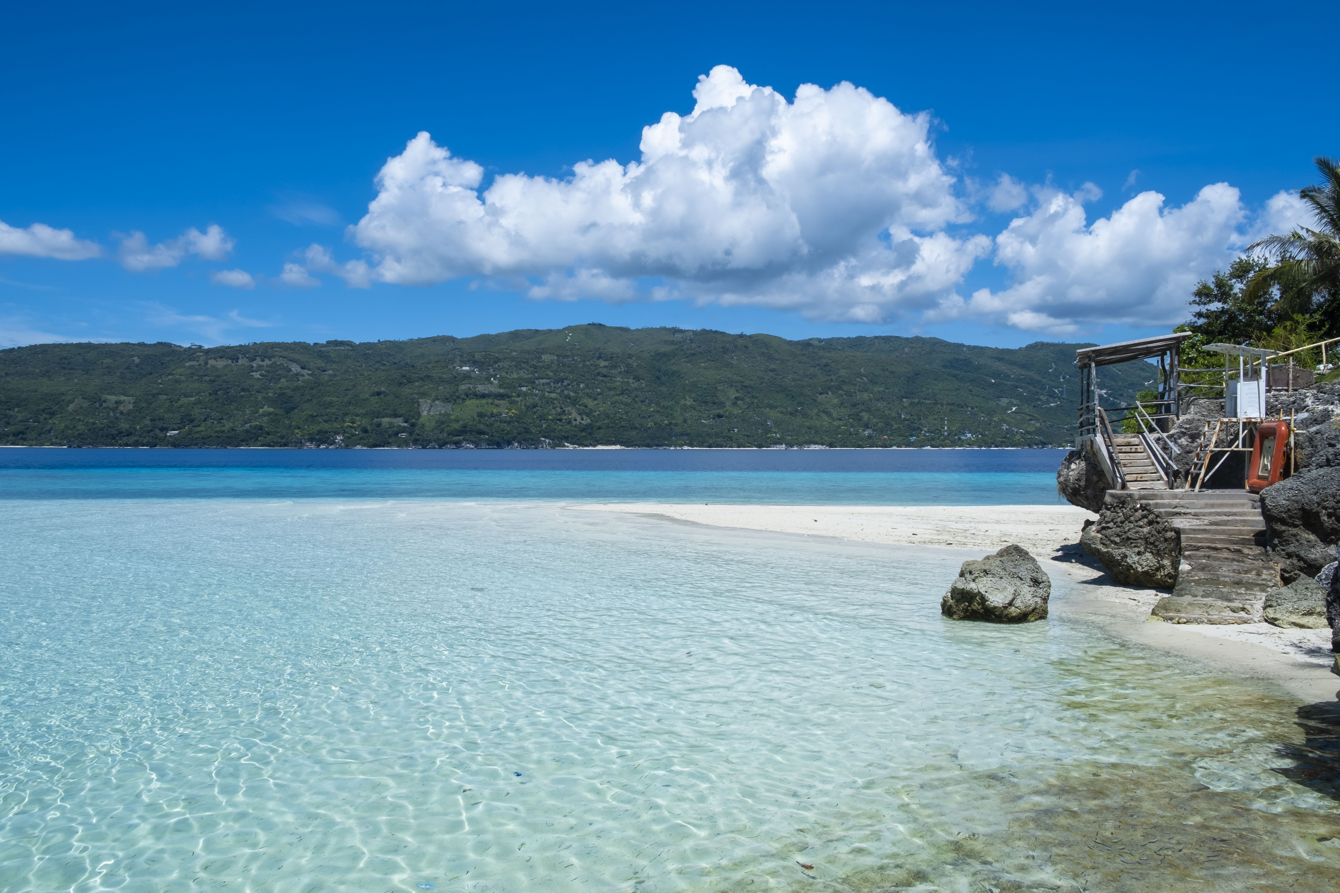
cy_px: 446
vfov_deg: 47.9
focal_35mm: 27
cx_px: 670
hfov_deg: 67.4
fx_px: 1005
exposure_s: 1/400
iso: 100
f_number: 11
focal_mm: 18
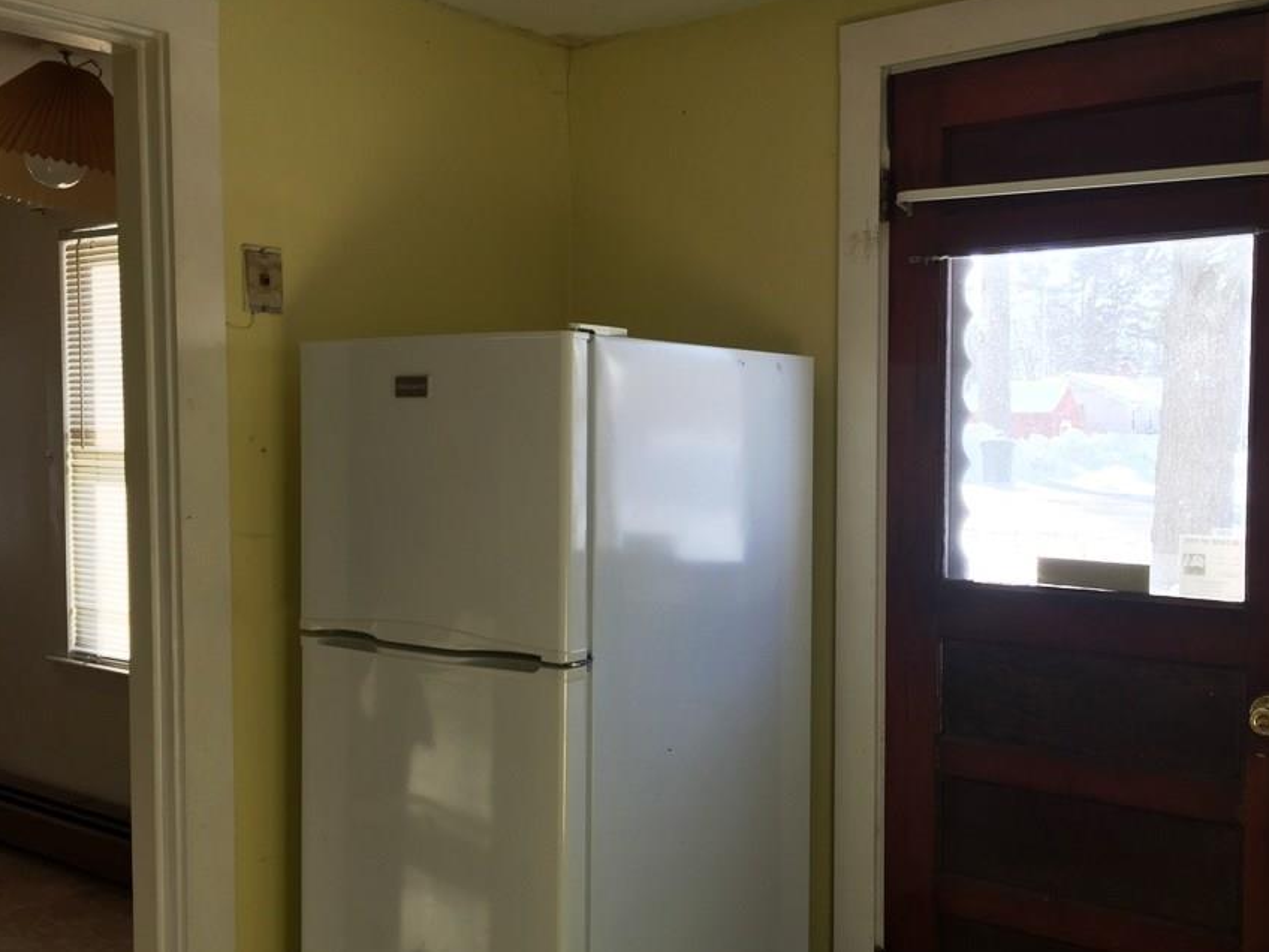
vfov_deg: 40.7
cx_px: 760
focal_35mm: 35
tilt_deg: -5.2
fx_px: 1283
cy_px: 518
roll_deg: -1.3
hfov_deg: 52.3
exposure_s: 1/121
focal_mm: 4.15
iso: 32
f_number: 2.2
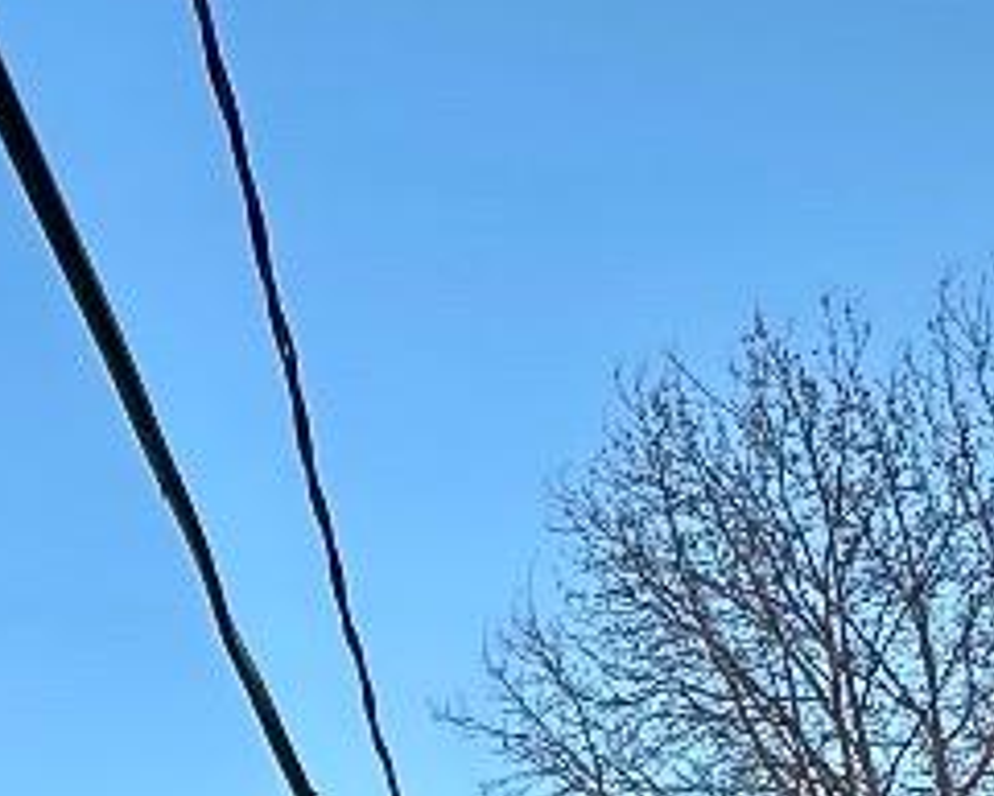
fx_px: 2502
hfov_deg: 20.8
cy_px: 1351
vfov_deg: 15.9
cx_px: -231
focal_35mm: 85
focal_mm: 2.22
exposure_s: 1/214
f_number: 2.2
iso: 40
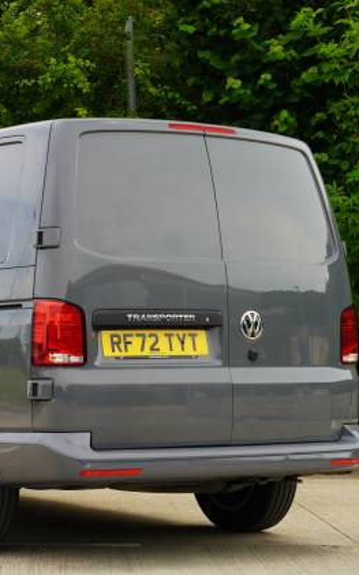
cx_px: 46
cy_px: 290
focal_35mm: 99
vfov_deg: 21.0
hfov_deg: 13.1
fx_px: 1553
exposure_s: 1/125
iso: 100
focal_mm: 64.1
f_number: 5
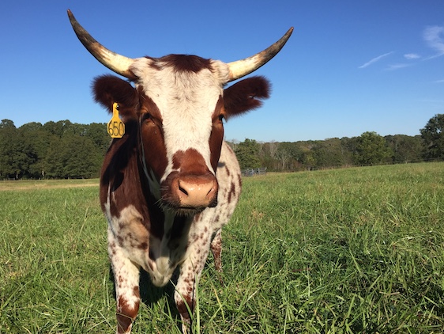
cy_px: 176
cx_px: 202
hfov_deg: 55.3
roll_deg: +1.4
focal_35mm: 33
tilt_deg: -4.2
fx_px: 423
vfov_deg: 43.0
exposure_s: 1/1980
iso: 32
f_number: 2.2
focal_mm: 4.15
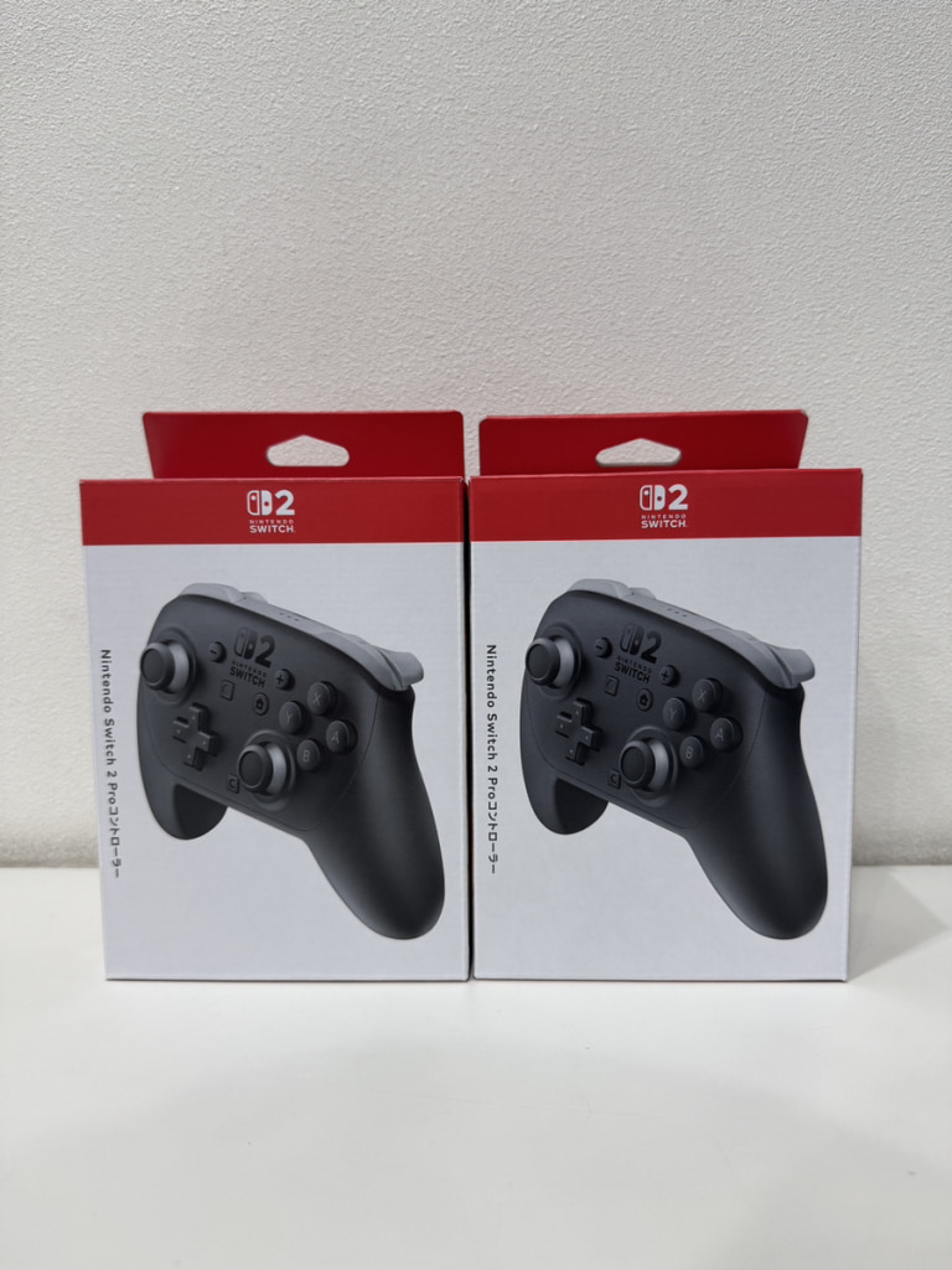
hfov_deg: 56.8
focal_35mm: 24
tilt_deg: -4.6
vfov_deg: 71.6
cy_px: 635
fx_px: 880
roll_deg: +0.2
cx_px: 476
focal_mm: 6.76
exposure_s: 1/120
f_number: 1.78
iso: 125
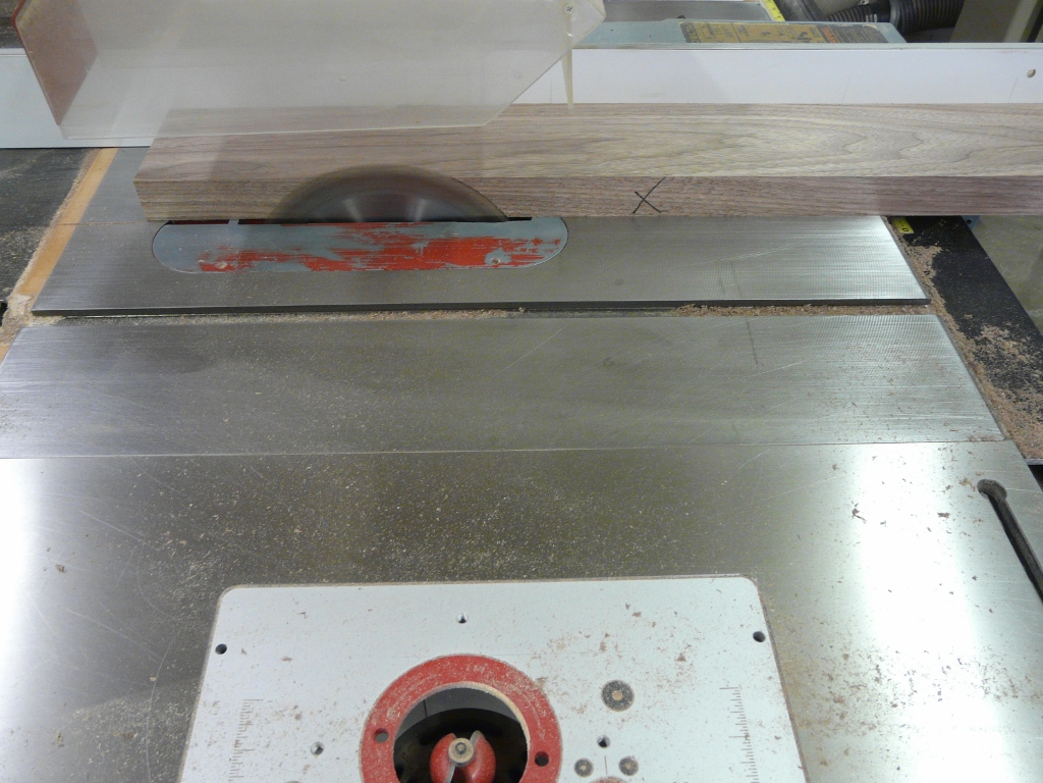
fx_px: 844
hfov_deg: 63.4
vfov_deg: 49.7
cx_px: 522
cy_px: 392
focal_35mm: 28
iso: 200
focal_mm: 4.6
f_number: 2.8
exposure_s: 1/20
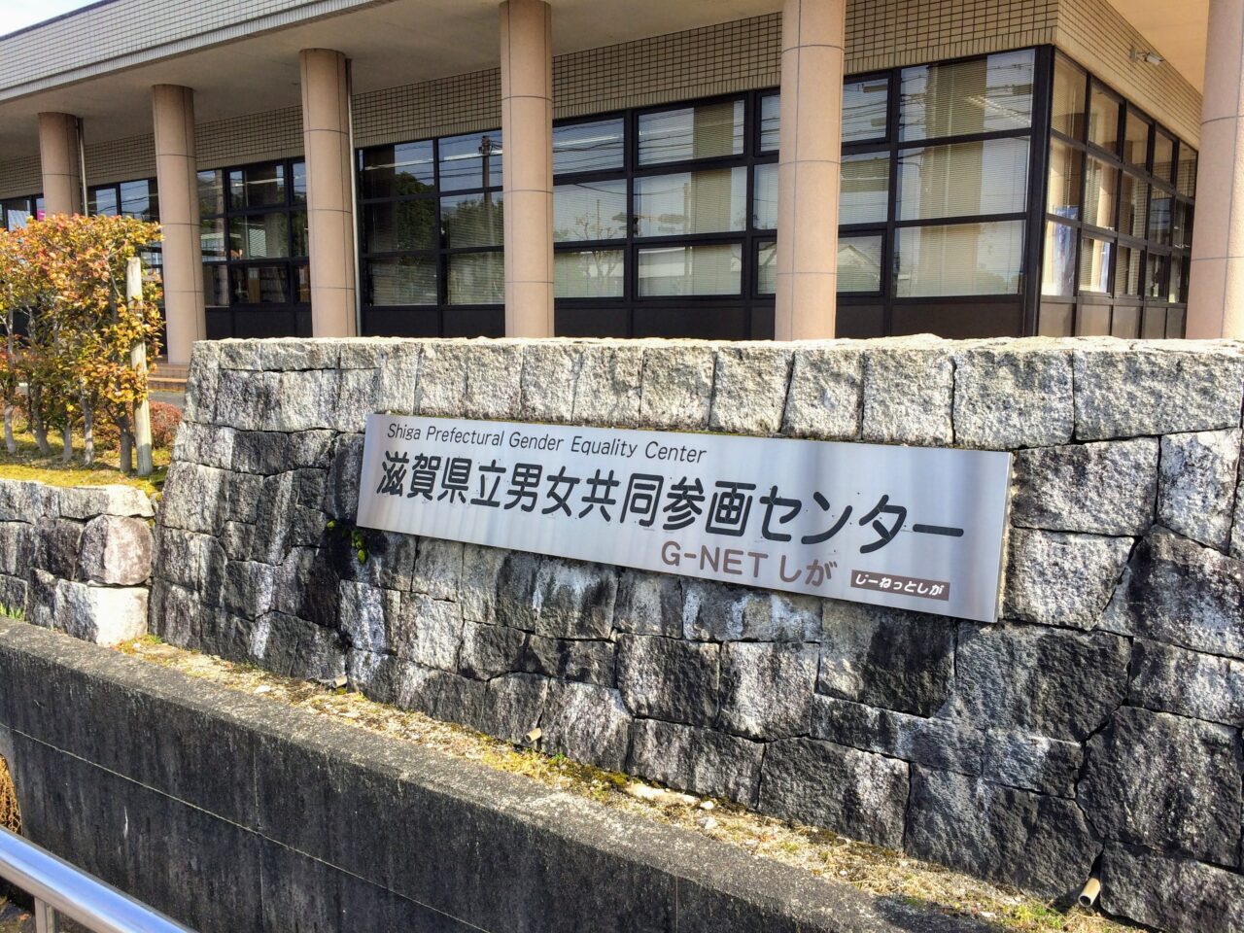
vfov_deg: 48.2
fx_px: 1042
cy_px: 466
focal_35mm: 29
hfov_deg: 61.7
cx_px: 622
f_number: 2.2
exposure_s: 1/892
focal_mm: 4.15
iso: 32
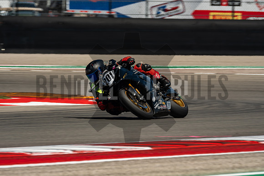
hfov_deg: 4.0
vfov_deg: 2.6
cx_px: 132
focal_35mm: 521
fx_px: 3821
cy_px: 88
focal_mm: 347
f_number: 11
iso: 160
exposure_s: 1/160
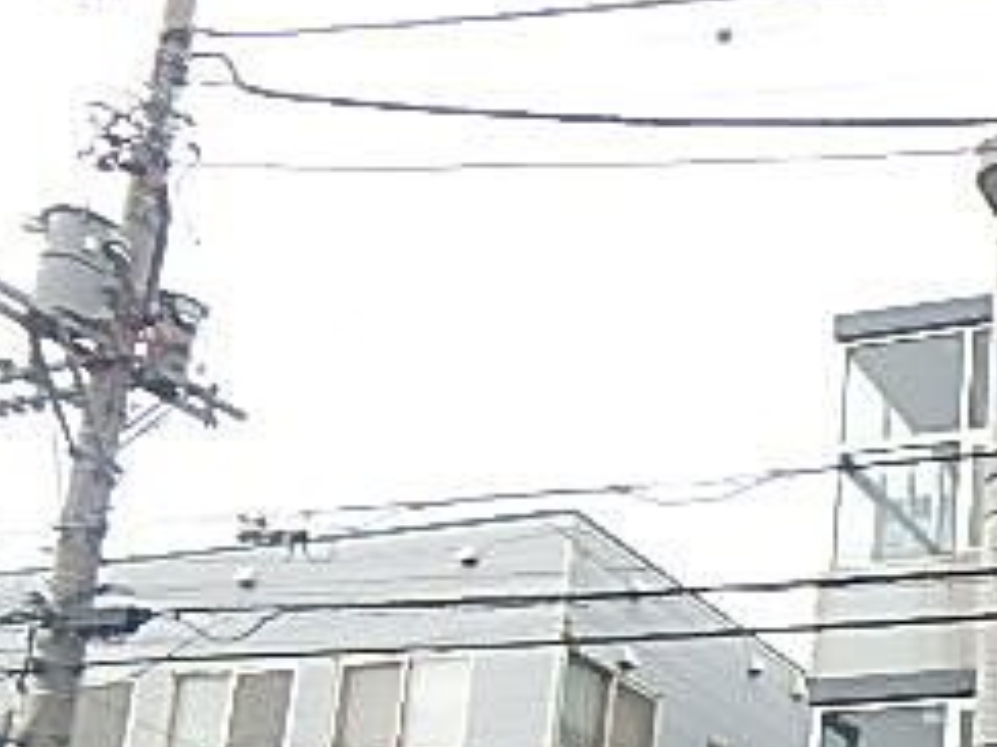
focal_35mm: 55
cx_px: 1148
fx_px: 1584
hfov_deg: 30.5
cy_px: 931
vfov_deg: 23.8
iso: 250
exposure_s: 1/250
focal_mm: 3.7
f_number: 3.5
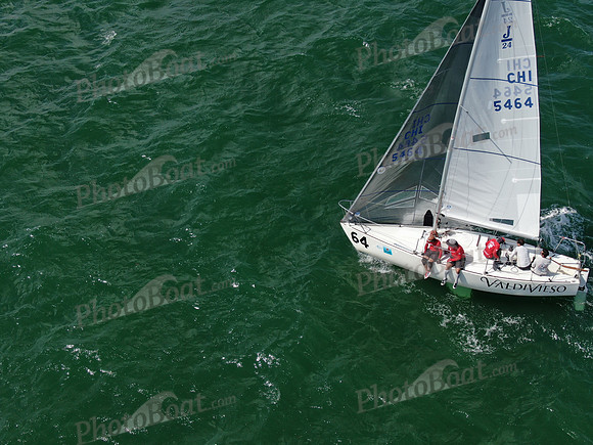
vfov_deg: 30.3
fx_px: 822
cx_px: 296
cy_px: 222
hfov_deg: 39.7
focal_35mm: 48
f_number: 3.8
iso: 100
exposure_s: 1/1000
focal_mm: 8.6
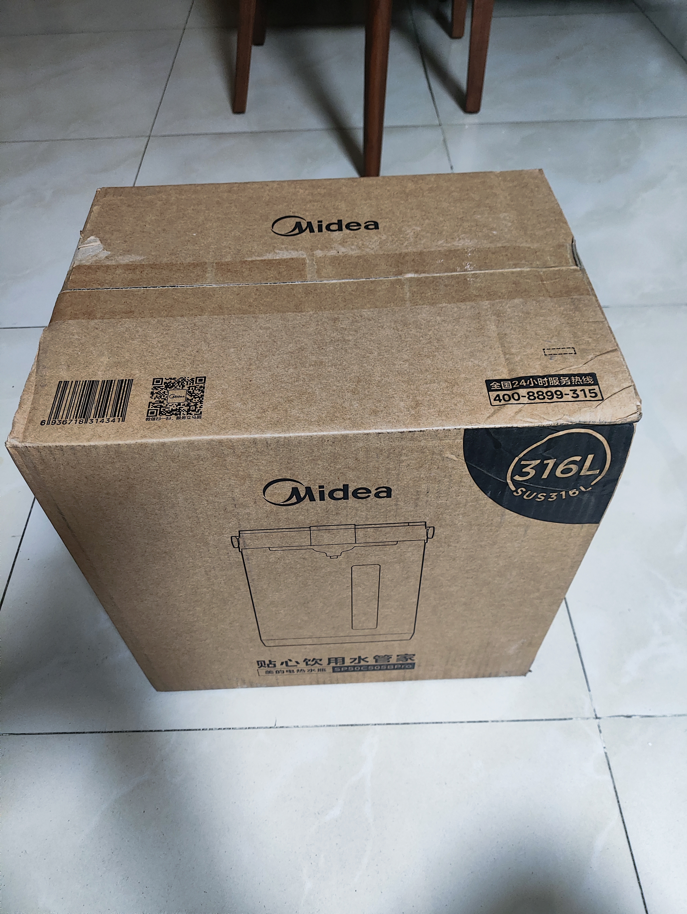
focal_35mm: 24
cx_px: 344
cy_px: 457
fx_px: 635
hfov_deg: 56.9
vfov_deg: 71.6
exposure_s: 1/25
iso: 862
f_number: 1.8
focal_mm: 4.68
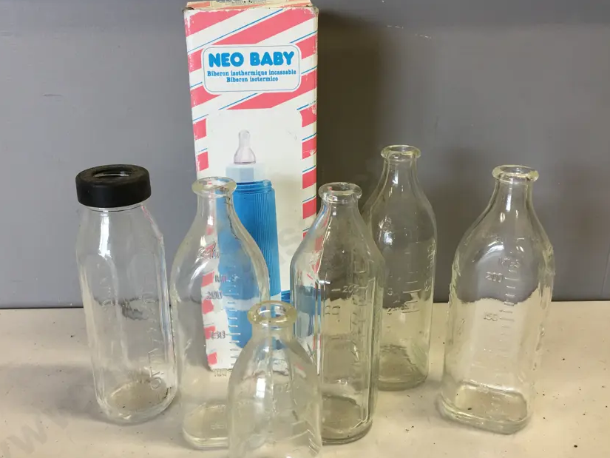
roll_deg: +0.1
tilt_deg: -19.4
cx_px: 282
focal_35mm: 36
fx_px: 634
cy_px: 247
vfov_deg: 39.6
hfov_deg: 51.3
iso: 32
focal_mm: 4.15
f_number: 2.2
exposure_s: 1/33
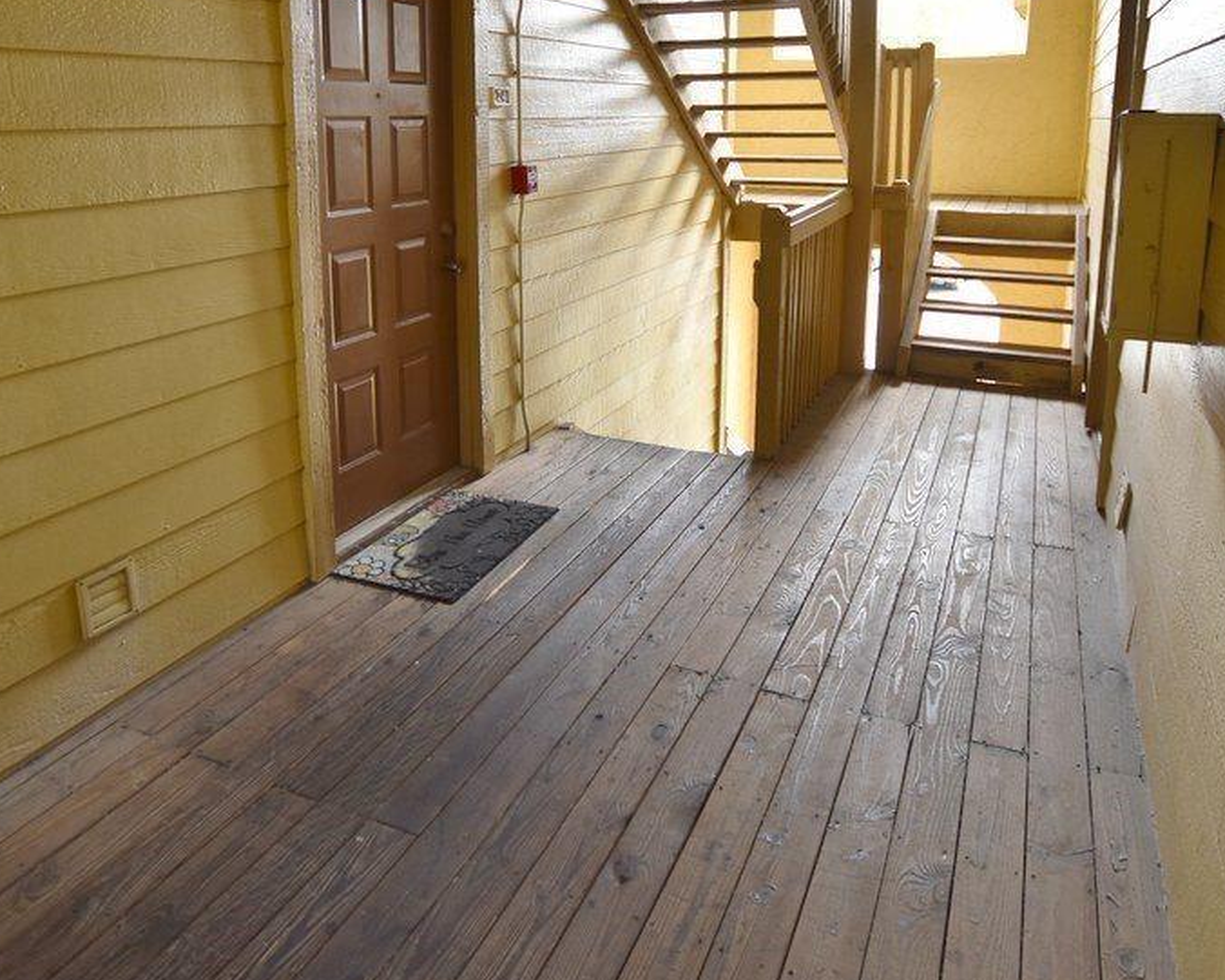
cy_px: 268
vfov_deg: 54.6
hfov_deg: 68.1
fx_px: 907
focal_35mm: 25
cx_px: 623
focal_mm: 10
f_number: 3.5
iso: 200
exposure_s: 1/40
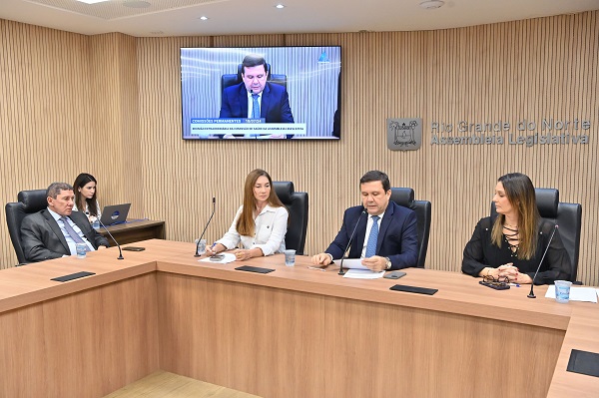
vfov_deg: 38.8
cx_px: 300
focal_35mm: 34
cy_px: 199
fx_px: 565
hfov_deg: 55.8
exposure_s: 1/200
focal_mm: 34
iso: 4000
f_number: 5.6
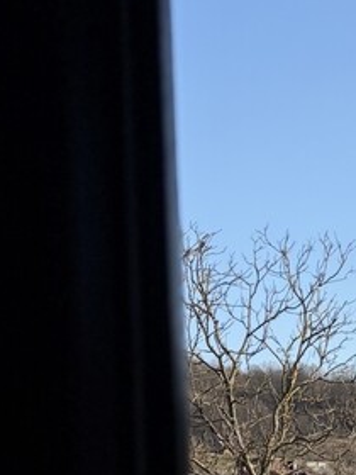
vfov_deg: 20.3
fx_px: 1303
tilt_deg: +3.8
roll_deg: +3.7
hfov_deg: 14.4
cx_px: 549
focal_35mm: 95
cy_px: 402
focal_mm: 5.96
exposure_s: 1/5348
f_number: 1.6
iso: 64
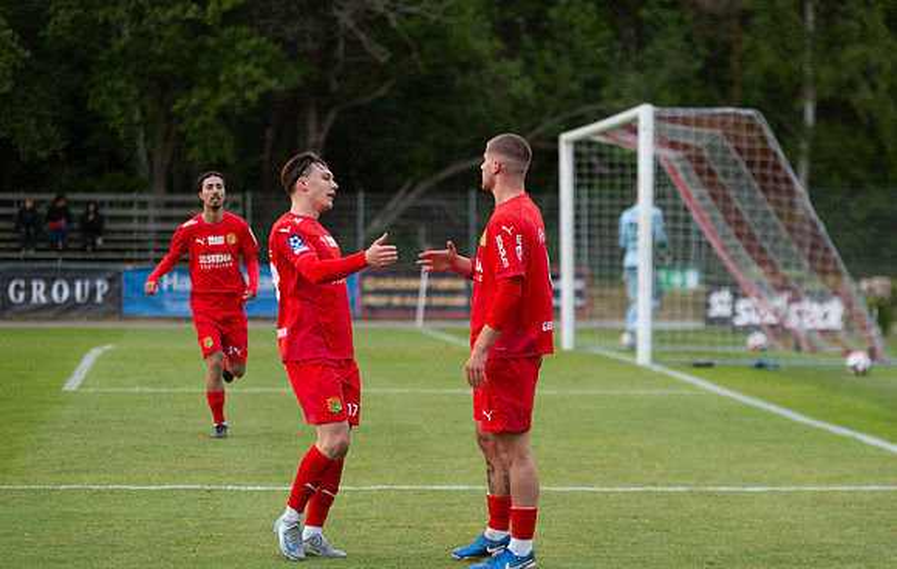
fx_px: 3722
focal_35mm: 152
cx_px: 499
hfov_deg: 13.7
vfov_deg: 8.7
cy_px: 332
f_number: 3.2
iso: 1600
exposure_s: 1/800
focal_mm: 130
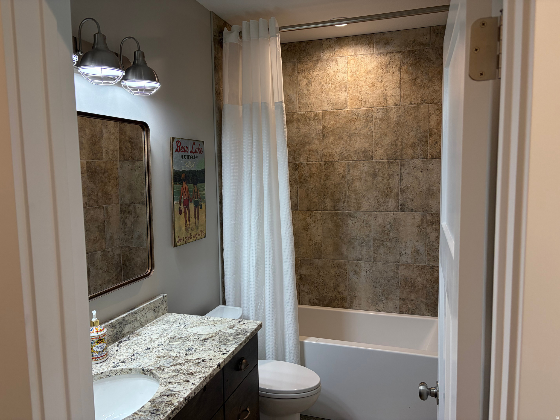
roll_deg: +0.7
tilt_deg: -5.0
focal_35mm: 26
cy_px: 210
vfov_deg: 53.1
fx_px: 421
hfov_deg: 67.3
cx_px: 280
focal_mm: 5.96
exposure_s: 1/136
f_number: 1.6
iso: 125
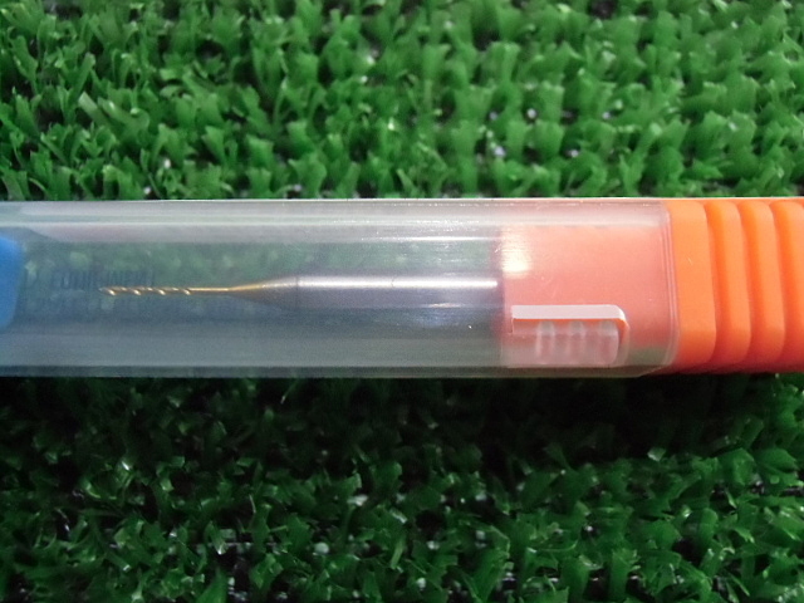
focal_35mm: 33
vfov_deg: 42.9
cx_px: 402
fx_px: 766
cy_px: 302
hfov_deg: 55.4
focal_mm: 5.93
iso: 800
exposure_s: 1/60
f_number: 3.7
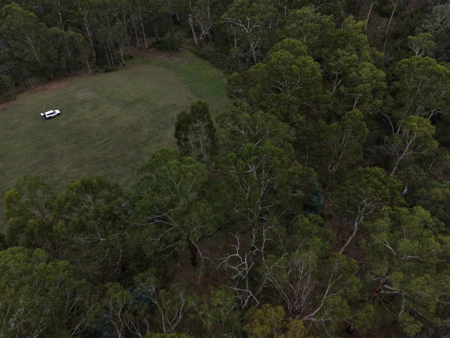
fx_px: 325
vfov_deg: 54.9
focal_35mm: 25
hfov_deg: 69.4
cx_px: 226
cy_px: 176
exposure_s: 1/2000
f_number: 1.8
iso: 200
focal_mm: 8.67
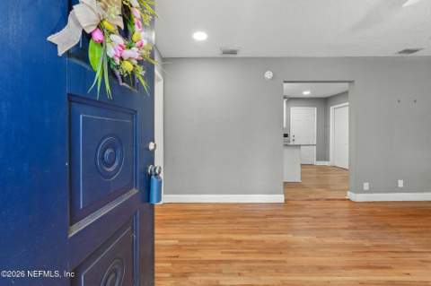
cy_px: 143
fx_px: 167
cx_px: 216
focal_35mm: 14
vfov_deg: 81.1
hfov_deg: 104.3
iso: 400
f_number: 10
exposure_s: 1/6
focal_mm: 14
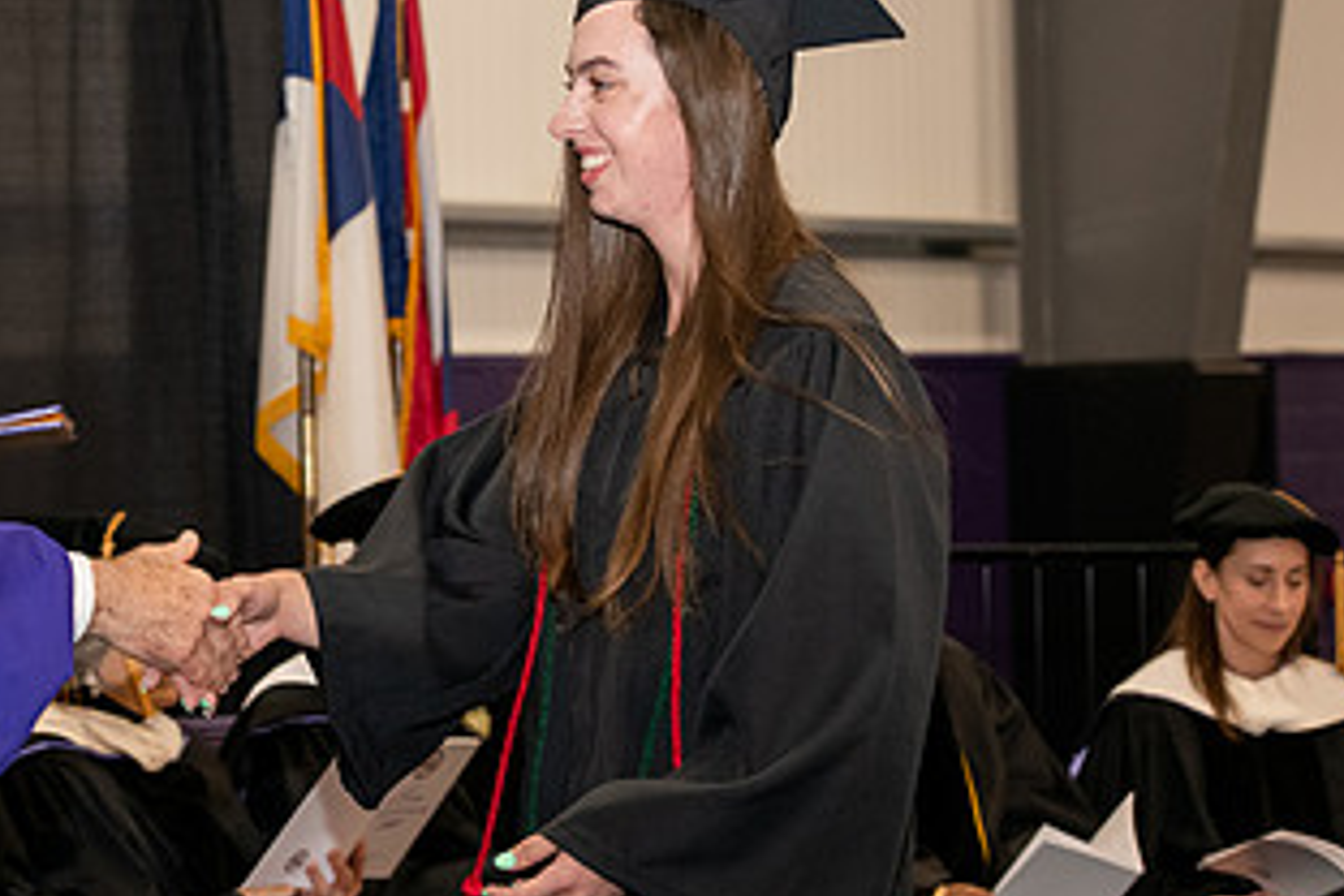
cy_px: 373
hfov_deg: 15.6
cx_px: 211
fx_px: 4853
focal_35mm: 130
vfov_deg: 10.5
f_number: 5
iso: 2000
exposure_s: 1/200
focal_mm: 70
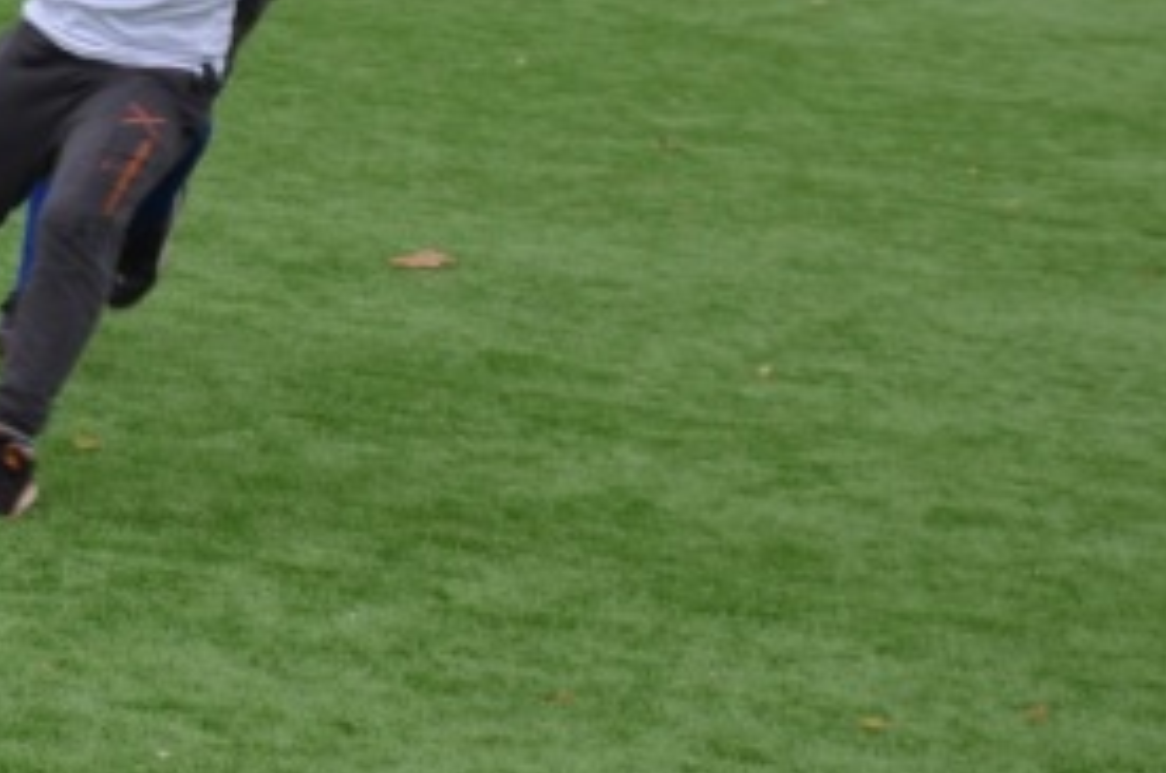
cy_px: -59
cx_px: -845
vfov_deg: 5.1
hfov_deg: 7.5
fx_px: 8633
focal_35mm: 267
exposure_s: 1/200
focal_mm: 48
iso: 200
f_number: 7.1
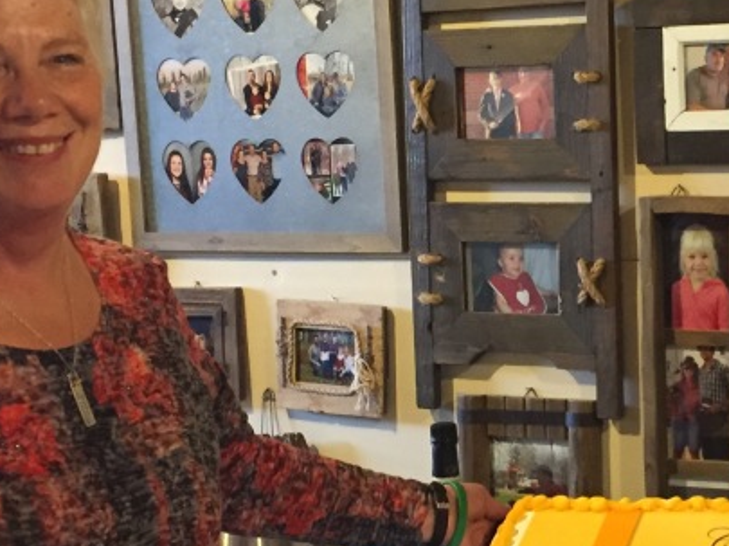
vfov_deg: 17.1
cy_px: 332
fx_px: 1810
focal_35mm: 86
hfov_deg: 22.2
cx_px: 679
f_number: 2.2
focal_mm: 4.15
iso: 250
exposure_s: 1/20
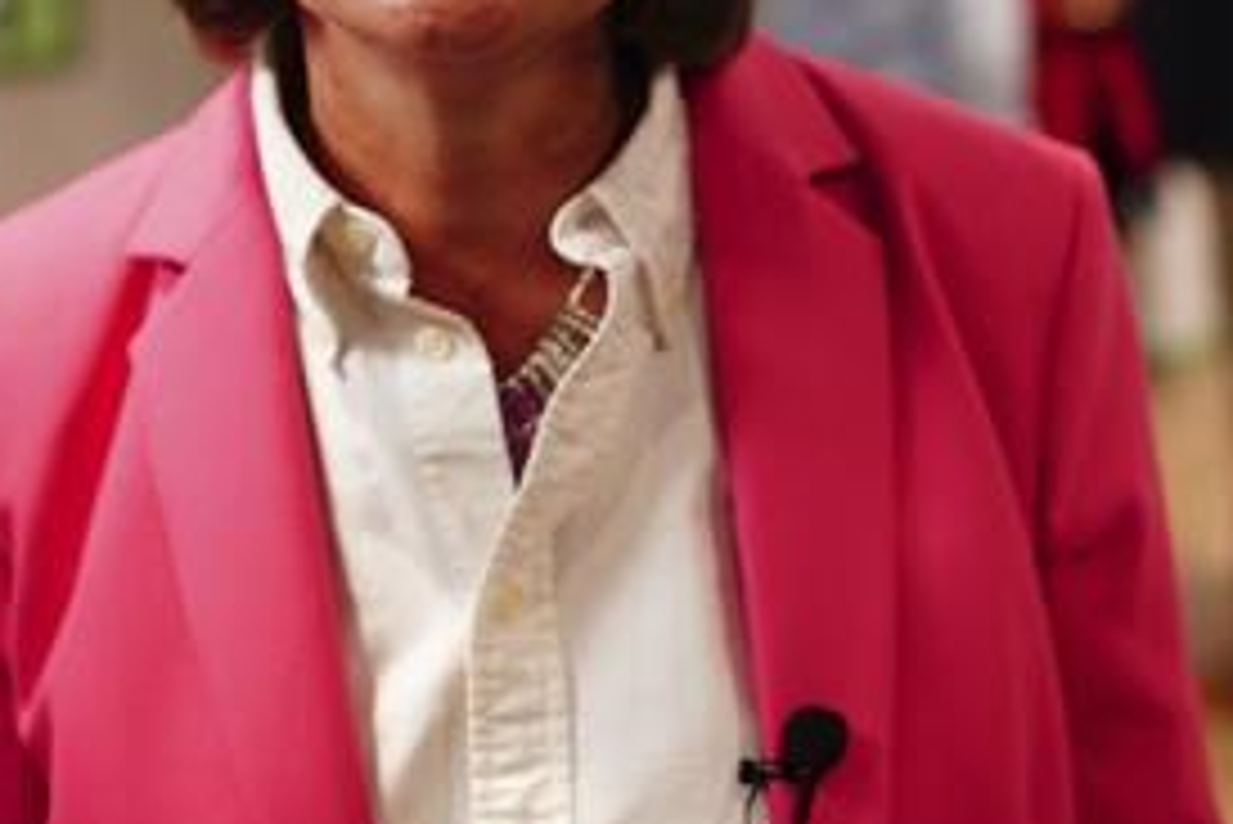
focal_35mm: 83
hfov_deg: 24.4
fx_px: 2844
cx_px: 688
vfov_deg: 16.3
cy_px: 137
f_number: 2
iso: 800
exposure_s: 1/320
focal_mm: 35
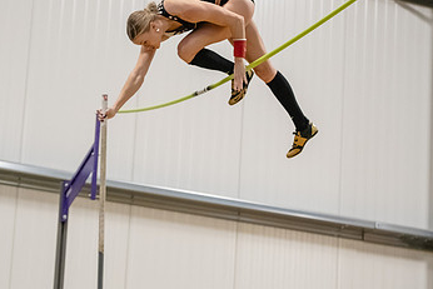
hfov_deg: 13.3
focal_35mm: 154
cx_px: 186
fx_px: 1853
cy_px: 91
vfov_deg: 8.9
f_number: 2.8
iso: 6400
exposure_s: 1/800
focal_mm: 92
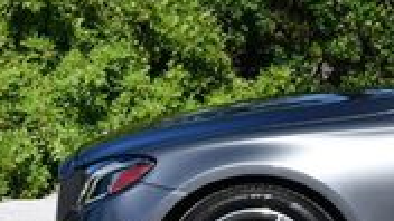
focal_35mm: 229
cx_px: 698
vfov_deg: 5.3
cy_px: 36
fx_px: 2392
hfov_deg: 9.0
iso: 100
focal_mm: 30
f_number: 8
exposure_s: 1/250
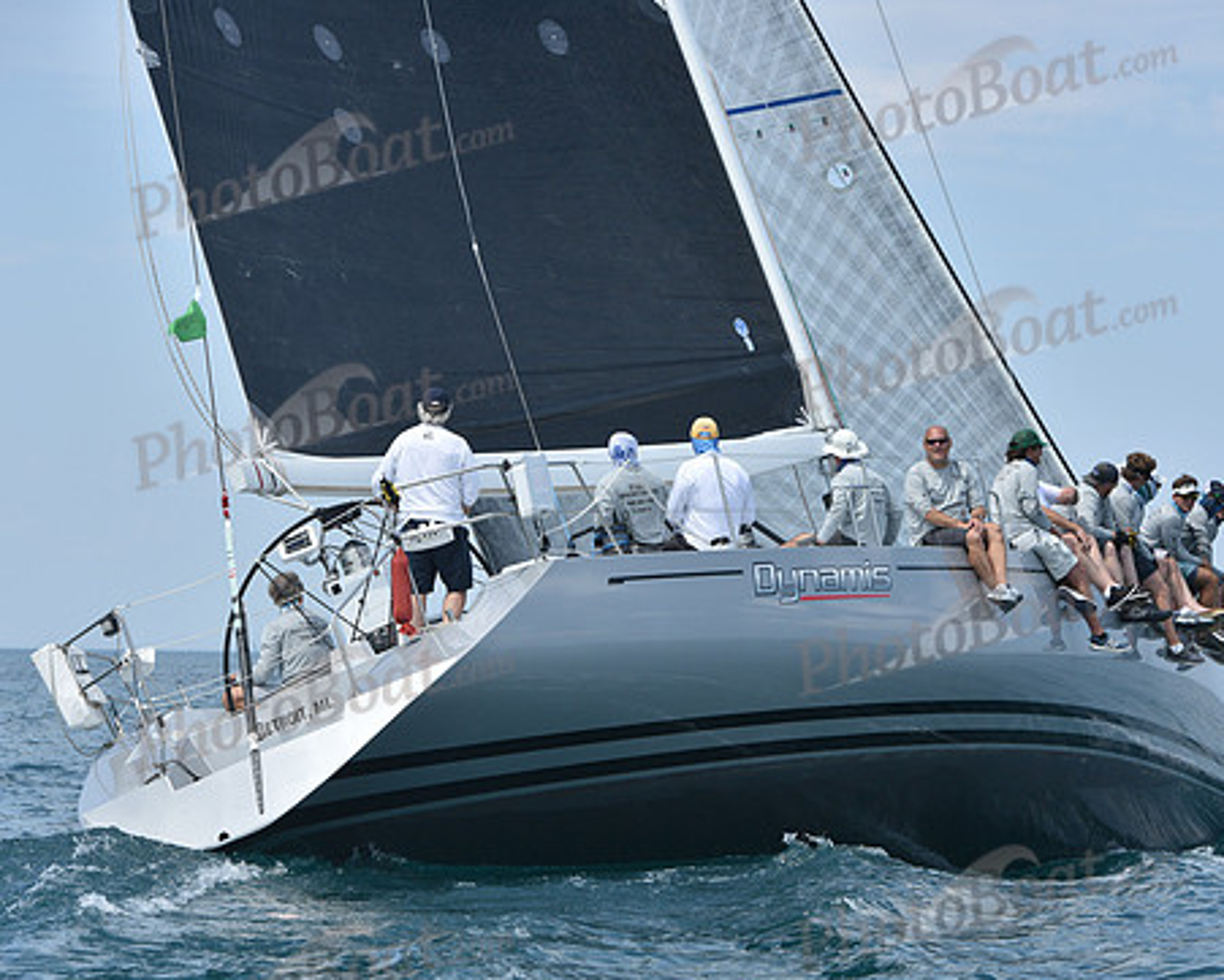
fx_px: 5906
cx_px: 657
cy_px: 523
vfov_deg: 9.5
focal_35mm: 163
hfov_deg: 11.8
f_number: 6.3
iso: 250
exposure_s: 1/1250
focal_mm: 135
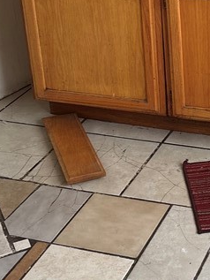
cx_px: 230
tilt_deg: -22.9
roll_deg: +0.7
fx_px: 679
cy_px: 80
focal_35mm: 84
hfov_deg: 17.0
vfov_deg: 23.1
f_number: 1.6
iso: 125
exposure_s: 1/121
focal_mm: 5.96
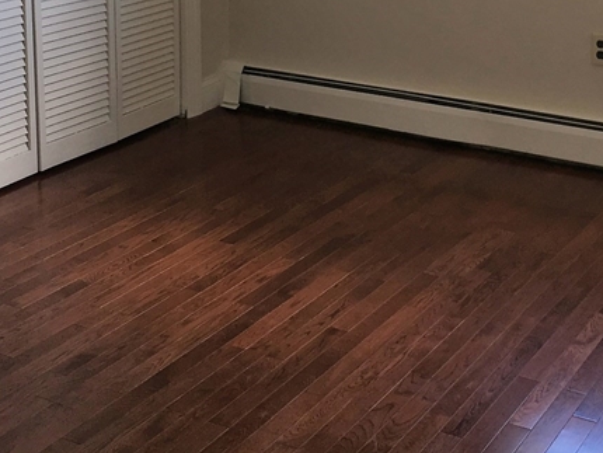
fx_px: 1203
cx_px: 432
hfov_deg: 27.9
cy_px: -4
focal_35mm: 69
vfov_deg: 20.6
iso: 25
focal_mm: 4.15
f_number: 2.2
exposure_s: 1/33
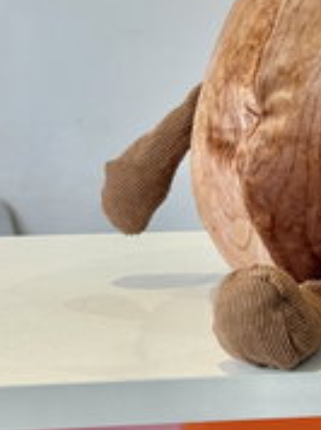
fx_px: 1785
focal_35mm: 144
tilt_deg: -3.0
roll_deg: -0.9
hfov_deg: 10.1
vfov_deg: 13.6
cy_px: 28
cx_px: 415
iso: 100
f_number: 1.78
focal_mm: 6.76
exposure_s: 1/72
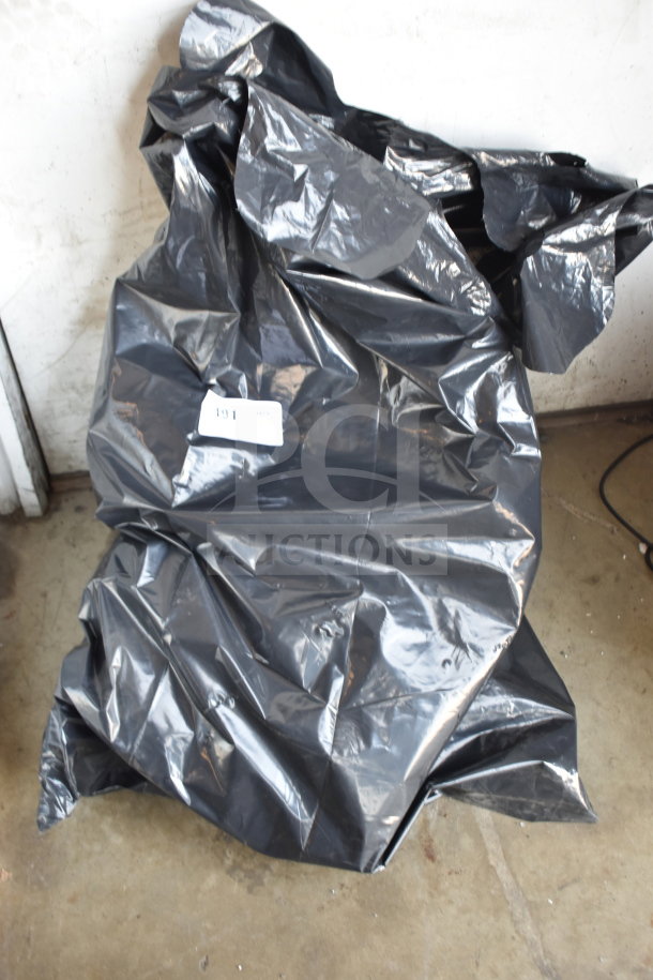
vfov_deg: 47.9
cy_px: 490
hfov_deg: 33.0
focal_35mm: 40
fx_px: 1102
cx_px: 326
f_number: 4
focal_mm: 27
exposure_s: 1/40
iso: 560
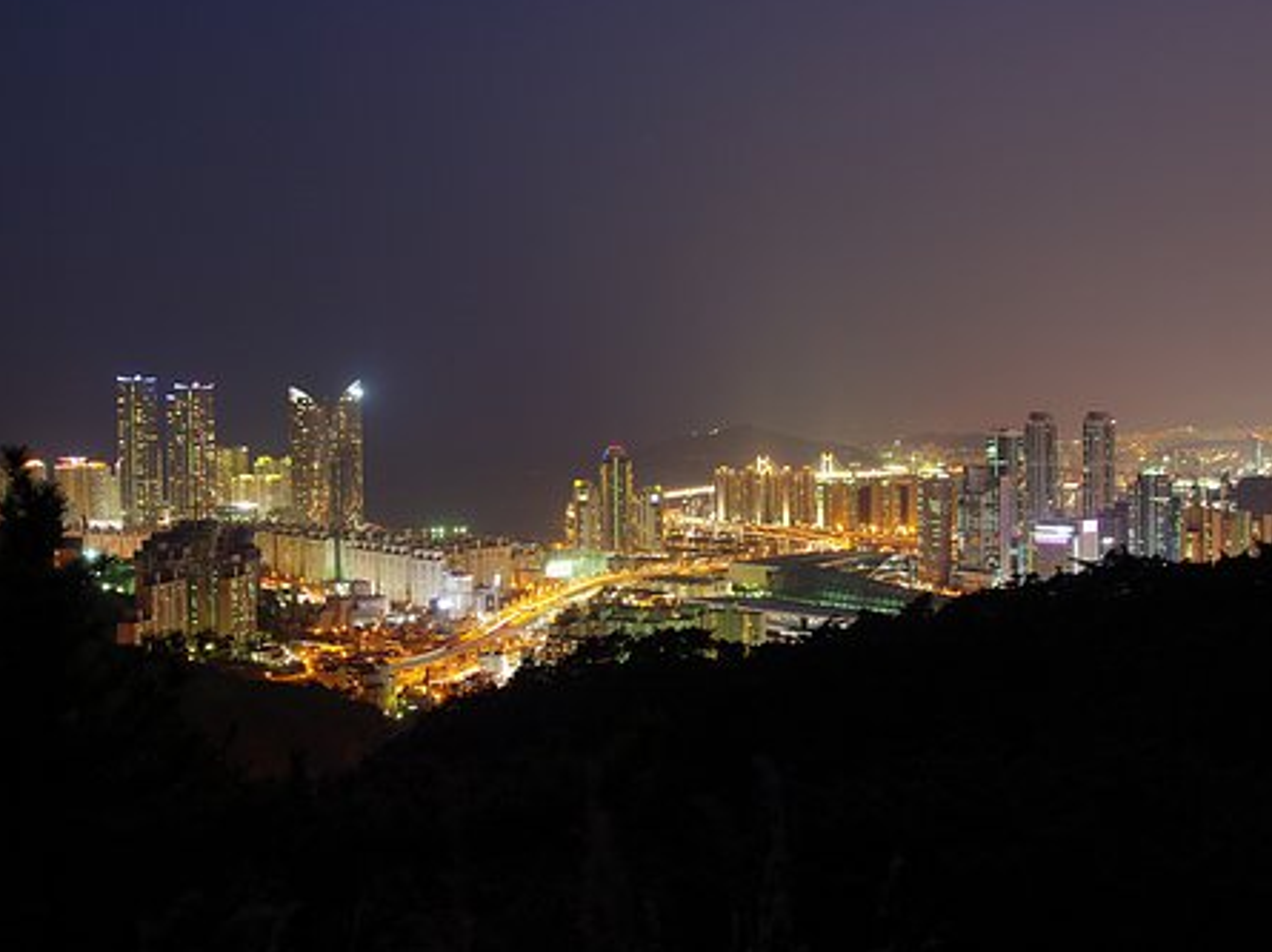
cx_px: 660
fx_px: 1159
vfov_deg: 44.7
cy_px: 470
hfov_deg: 57.5
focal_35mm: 32
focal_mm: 19
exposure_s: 5
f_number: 5
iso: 200
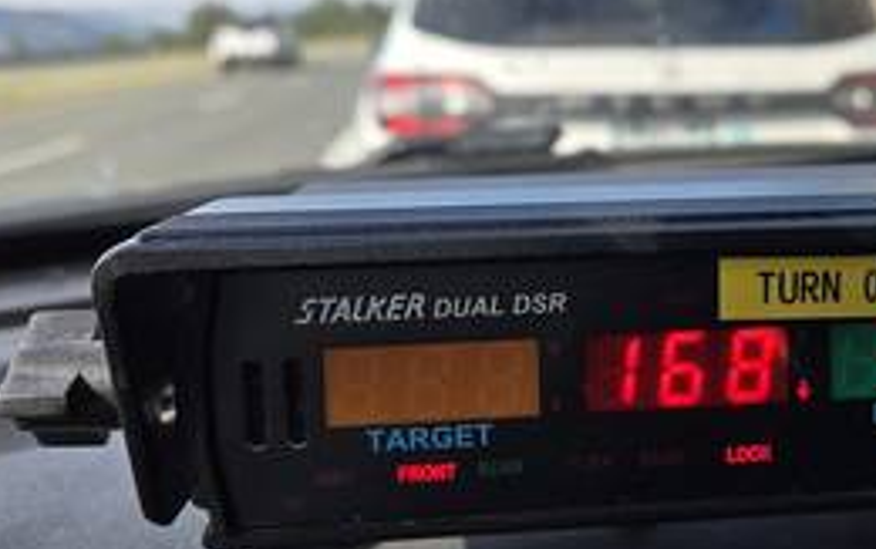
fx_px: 1075
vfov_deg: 28.6
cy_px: 209
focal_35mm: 45
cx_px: 603
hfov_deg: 43.5
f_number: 1.8
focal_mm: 5.4
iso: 25
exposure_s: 1/492
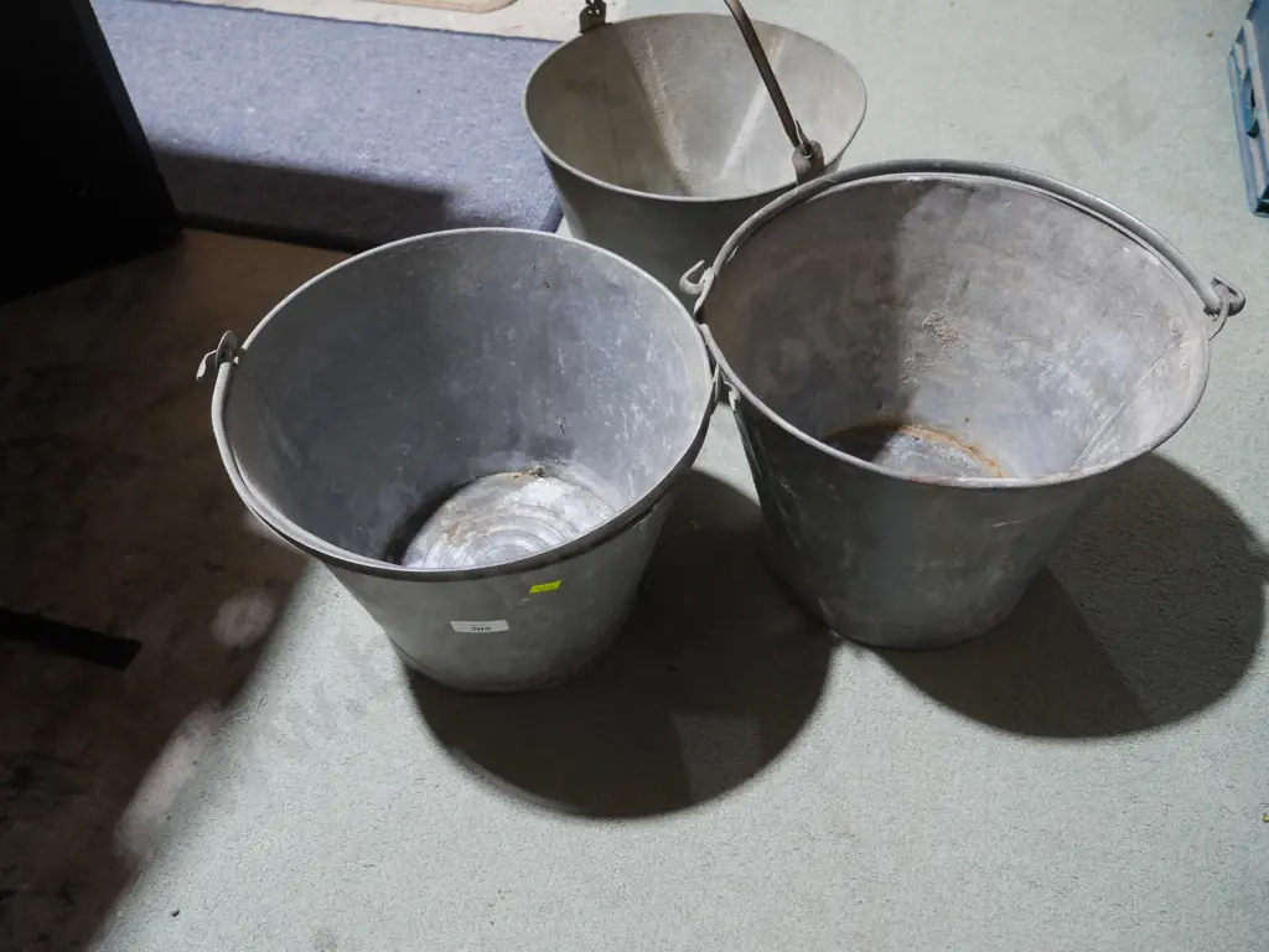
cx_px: 634
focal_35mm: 30
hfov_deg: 60.0
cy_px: 476
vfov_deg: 46.8
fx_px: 1100
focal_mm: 15
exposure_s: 1/60
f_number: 3.6
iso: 800
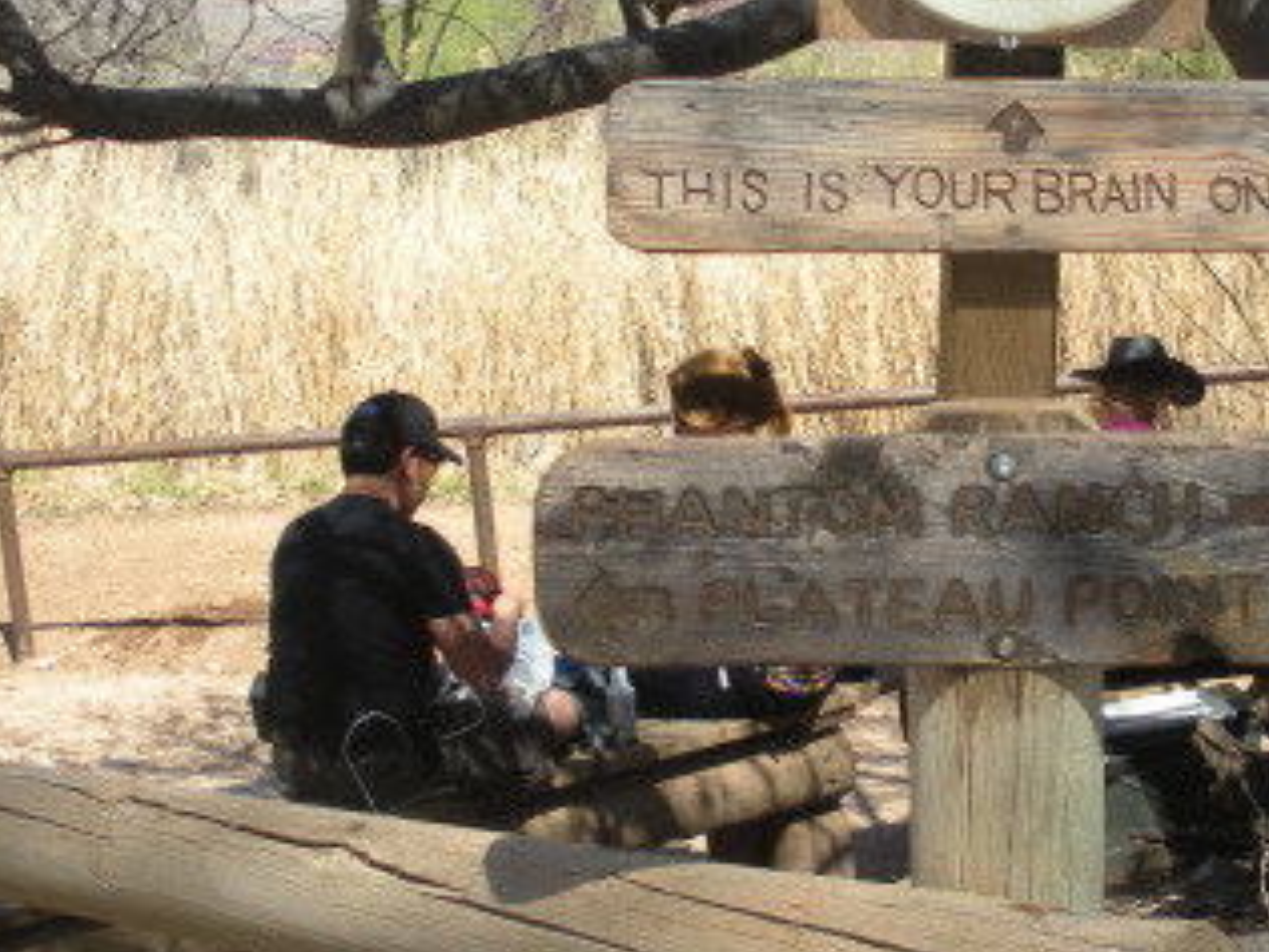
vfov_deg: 20.1
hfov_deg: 25.8
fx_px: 2676
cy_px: 349
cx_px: 1149
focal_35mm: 73
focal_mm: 6.3
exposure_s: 1/583
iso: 88
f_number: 3.5
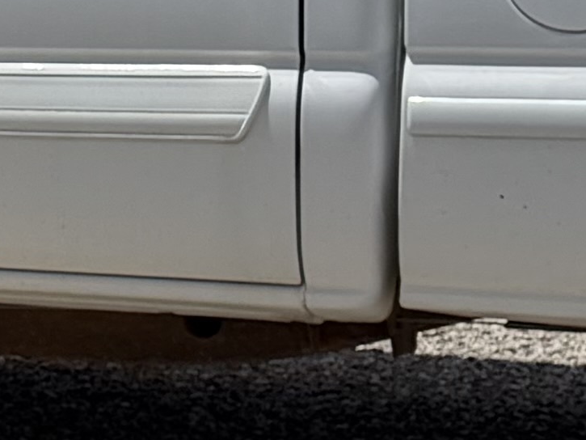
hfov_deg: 8.9
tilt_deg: -8.6
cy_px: 165
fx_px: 3200
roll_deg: +1.3
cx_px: -1074
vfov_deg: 7.9
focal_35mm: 189
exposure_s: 1/7353
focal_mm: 6.76
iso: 80
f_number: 1.78
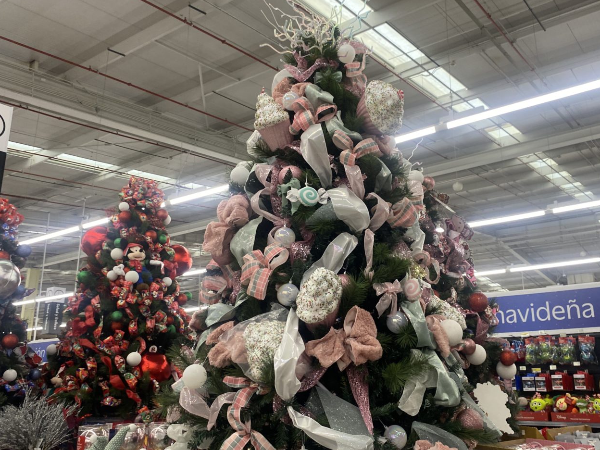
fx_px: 555
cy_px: 219
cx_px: 351
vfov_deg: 44.2
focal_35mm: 32
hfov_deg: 56.5
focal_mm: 4.25
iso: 100
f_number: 1.8
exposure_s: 1/120
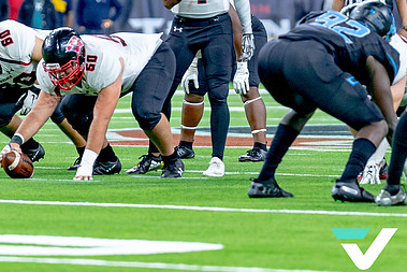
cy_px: 5
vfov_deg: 2.9
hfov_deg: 4.3
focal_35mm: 481
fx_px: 5440
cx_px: 148
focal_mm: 186
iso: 2000
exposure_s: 1/1500
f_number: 2.8
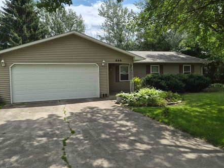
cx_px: 98
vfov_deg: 53.0
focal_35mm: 26
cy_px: 77
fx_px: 168
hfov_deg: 67.0
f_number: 1.8
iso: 80
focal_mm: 5.4
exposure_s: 1/6656
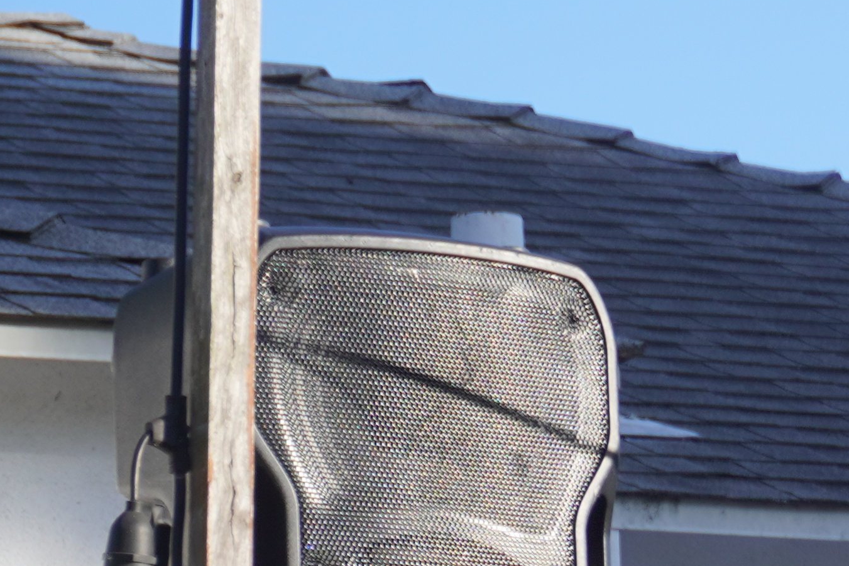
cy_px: 1207
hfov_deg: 6.0
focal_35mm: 333
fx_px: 7854
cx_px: 1760
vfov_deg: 4.1
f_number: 5.6
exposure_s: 1/250
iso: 100
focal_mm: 50
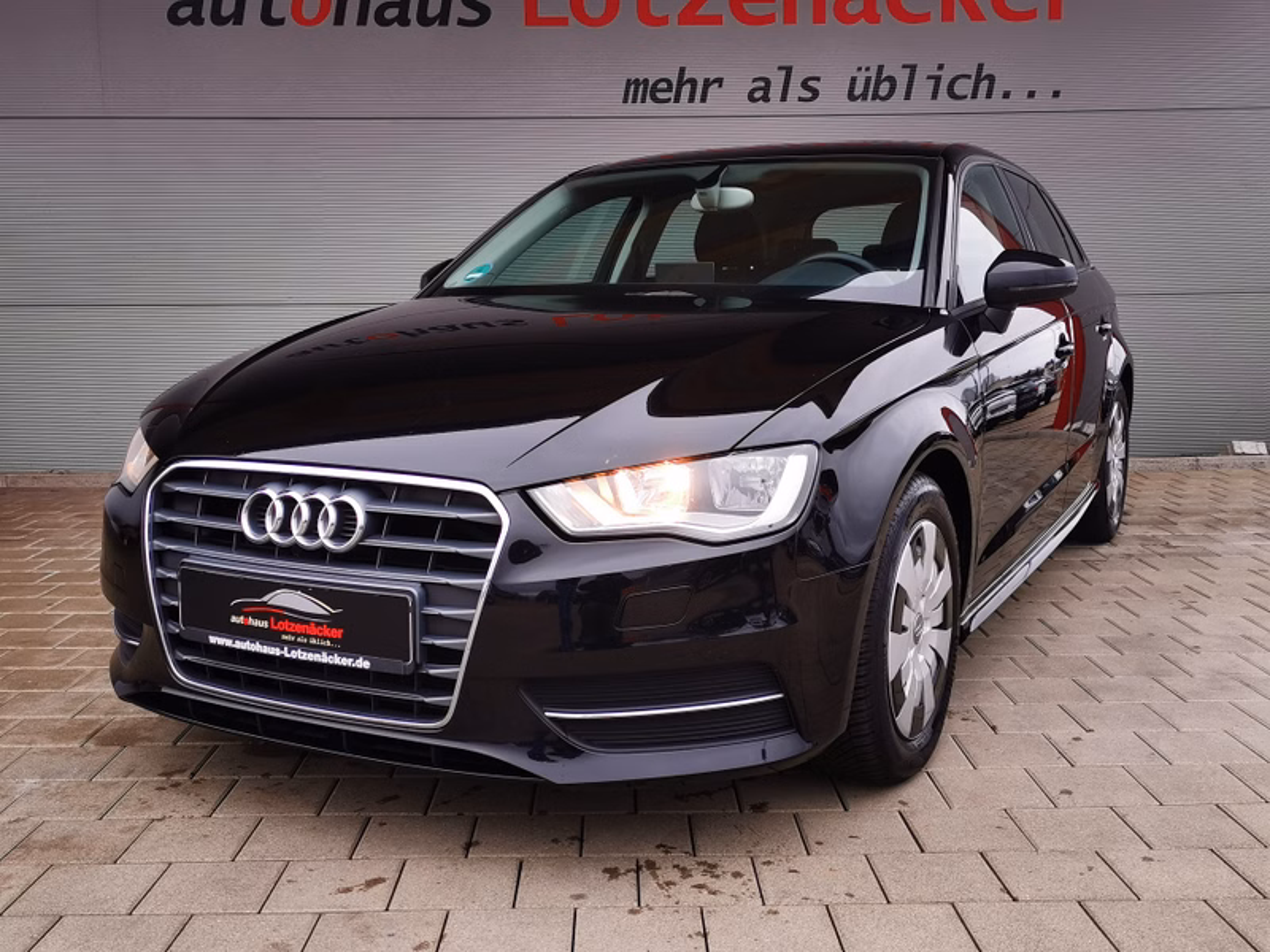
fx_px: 1321
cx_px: 635
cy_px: 476
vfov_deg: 39.7
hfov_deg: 51.4
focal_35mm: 36
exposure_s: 1/131
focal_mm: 5.58
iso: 50
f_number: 1.8
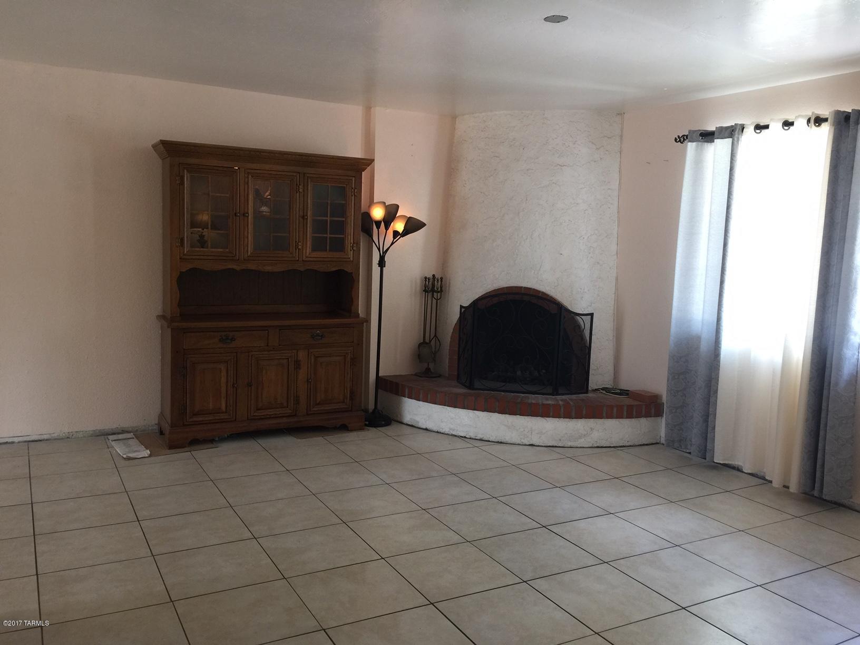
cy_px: 322
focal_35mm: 29
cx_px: 430
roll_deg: -3.4
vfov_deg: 48.2
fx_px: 720
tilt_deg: -6.0
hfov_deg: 61.7
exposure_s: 1/30
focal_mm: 4.15
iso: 40
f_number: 2.2
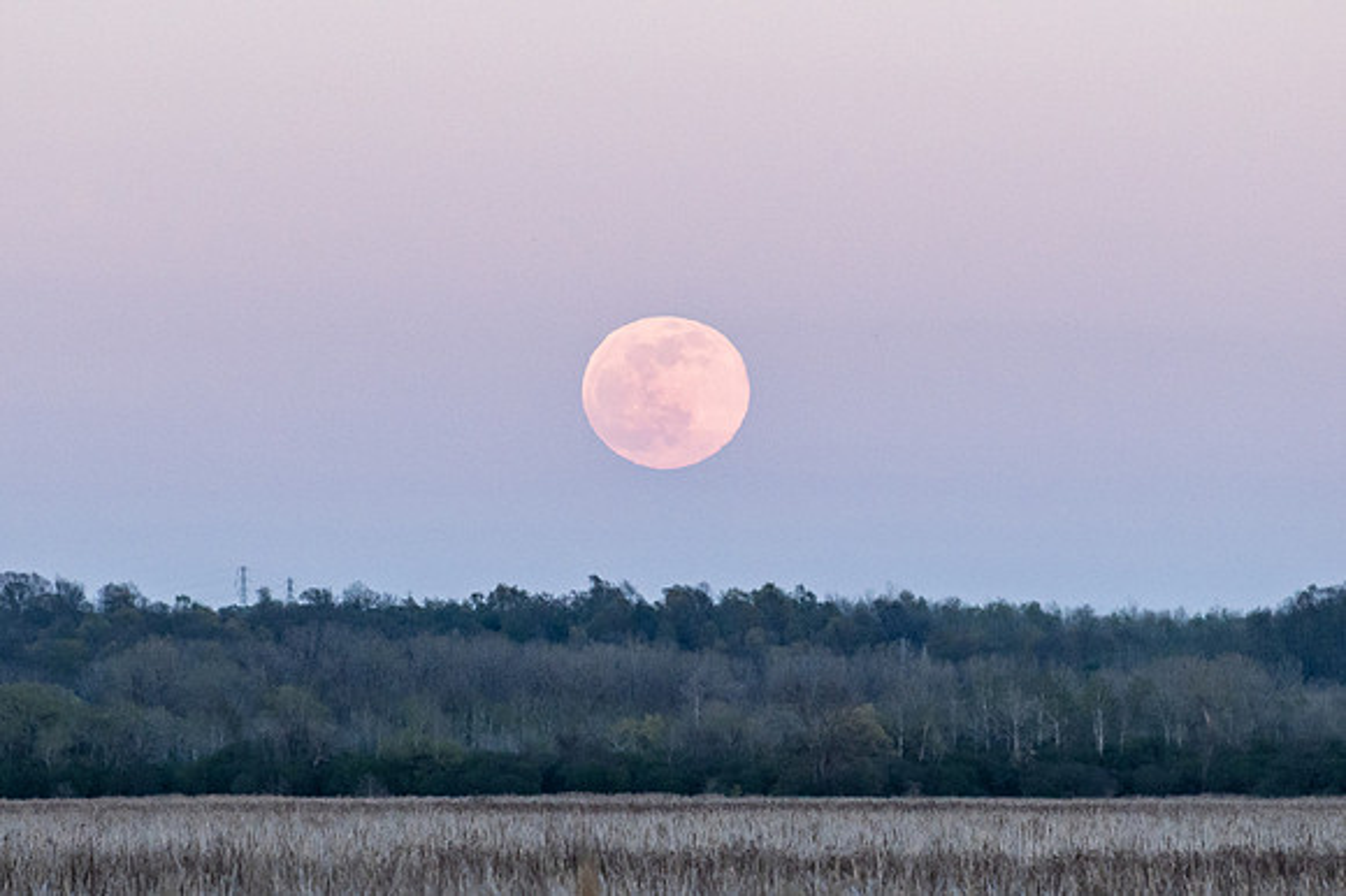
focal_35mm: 469
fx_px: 17526
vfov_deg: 2.9
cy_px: 377
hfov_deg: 4.4
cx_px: 634
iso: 1250
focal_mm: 200
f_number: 3.5
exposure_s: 1/2000
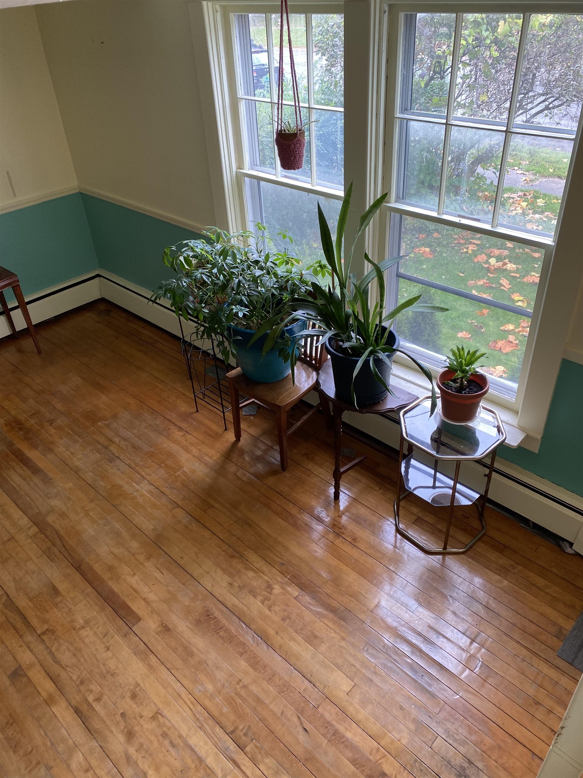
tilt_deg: -36.5
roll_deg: +3.7
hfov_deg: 53.1
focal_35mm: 26
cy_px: 389
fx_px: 584
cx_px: 292
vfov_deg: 67.3
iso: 64
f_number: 1.8
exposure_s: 1/60
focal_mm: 4.25
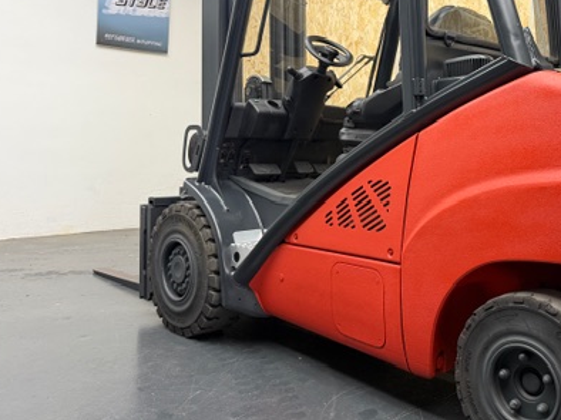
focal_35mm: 39
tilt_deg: -0.8
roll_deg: -1.9
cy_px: 141
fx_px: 632
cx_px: 434
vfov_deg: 36.4
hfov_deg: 45.9
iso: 250
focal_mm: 6.76
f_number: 1.78
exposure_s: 1/60
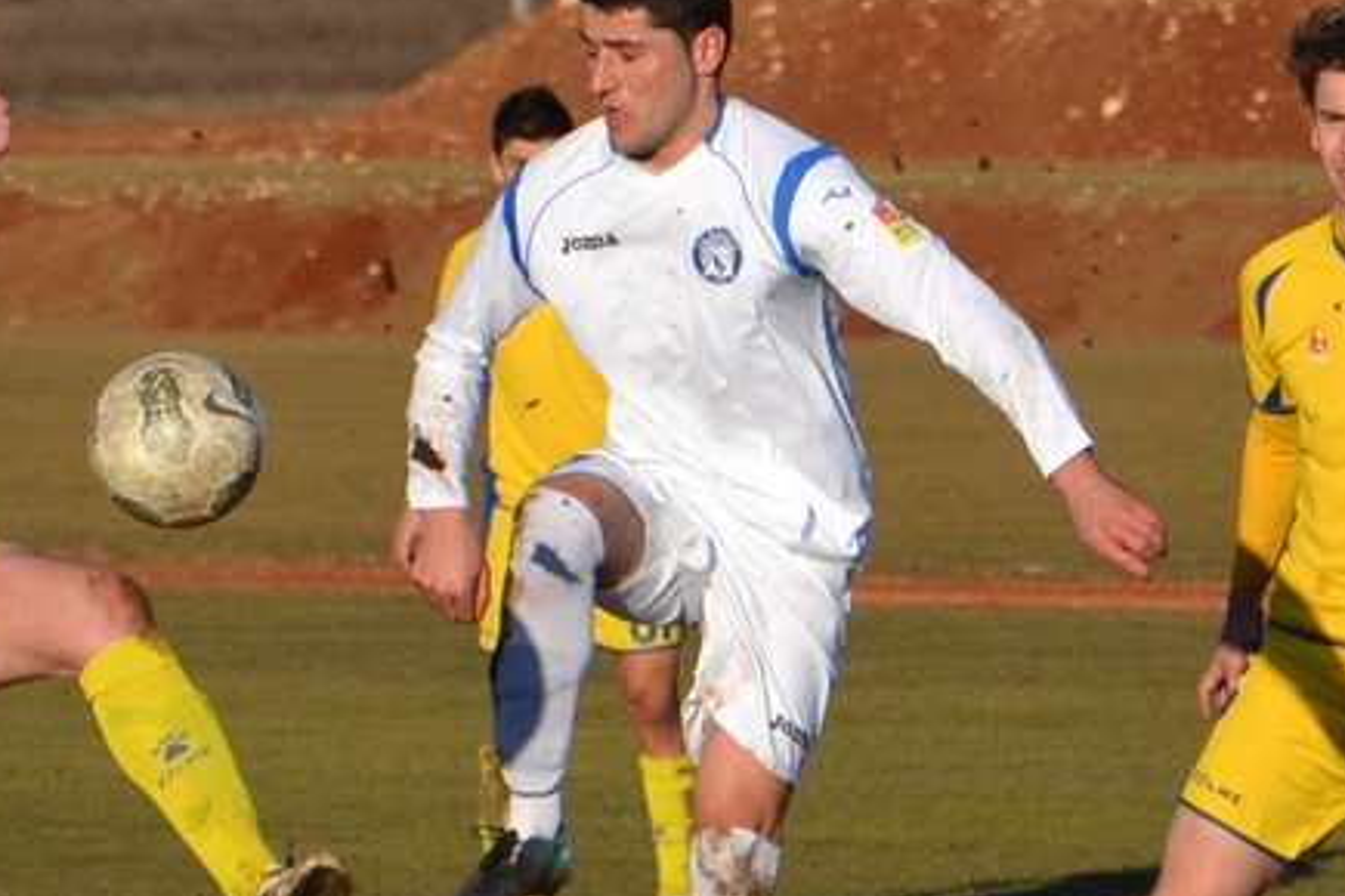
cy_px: 653
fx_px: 10831
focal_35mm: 290
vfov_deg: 4.7
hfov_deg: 7.1
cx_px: 553
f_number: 7.1
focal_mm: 105
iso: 400
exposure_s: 1/2000
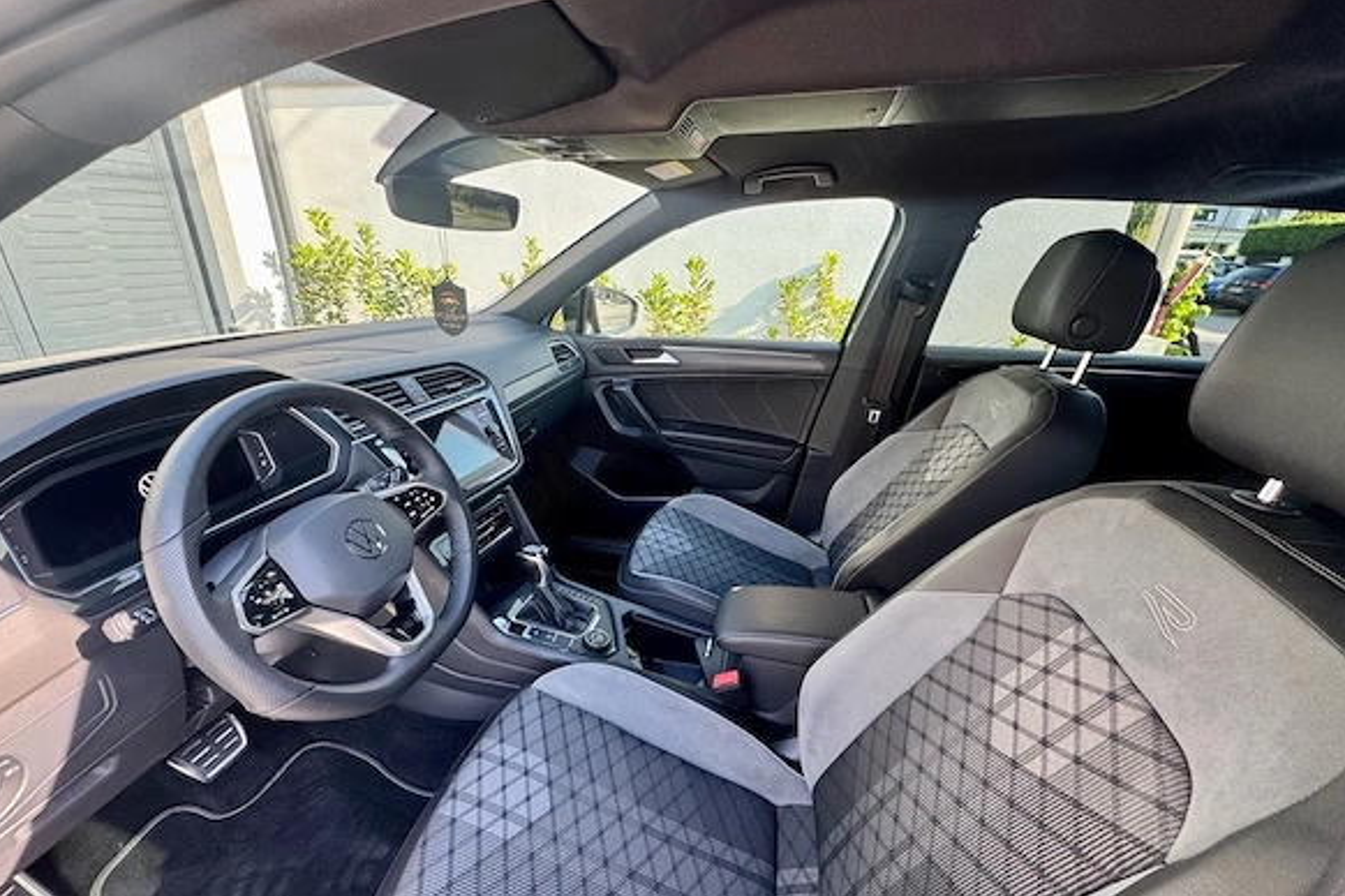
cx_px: 672
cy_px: 473
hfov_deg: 100.4
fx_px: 560
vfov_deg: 77.3
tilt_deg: -23.5
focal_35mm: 15
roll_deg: -2.1
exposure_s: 1/99
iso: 80
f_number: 2.2
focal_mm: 2.22
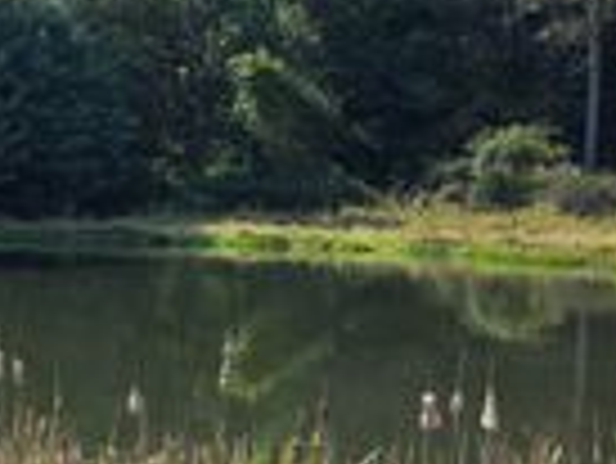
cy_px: 268
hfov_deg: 22.0
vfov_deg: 17.6
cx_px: -58
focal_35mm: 84
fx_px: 1496
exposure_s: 1/3464
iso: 80
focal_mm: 6.3
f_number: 1.7
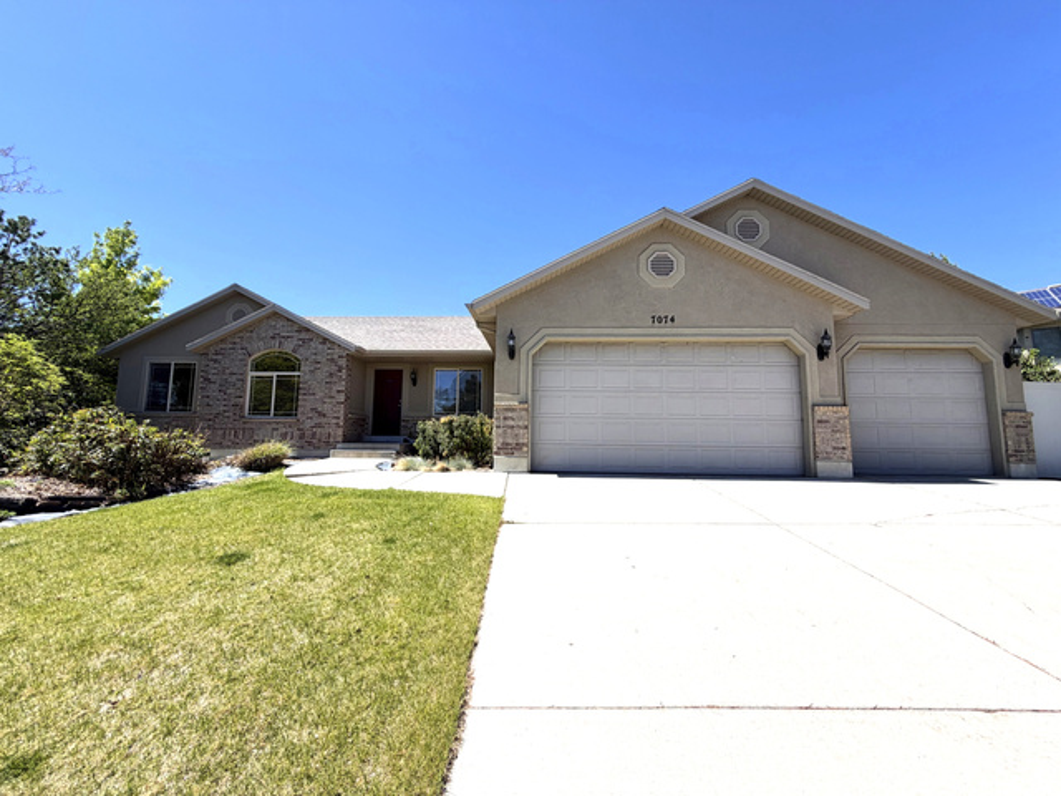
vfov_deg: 85.7
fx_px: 429
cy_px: 398
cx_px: 530
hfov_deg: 102.1
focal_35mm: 14
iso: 20
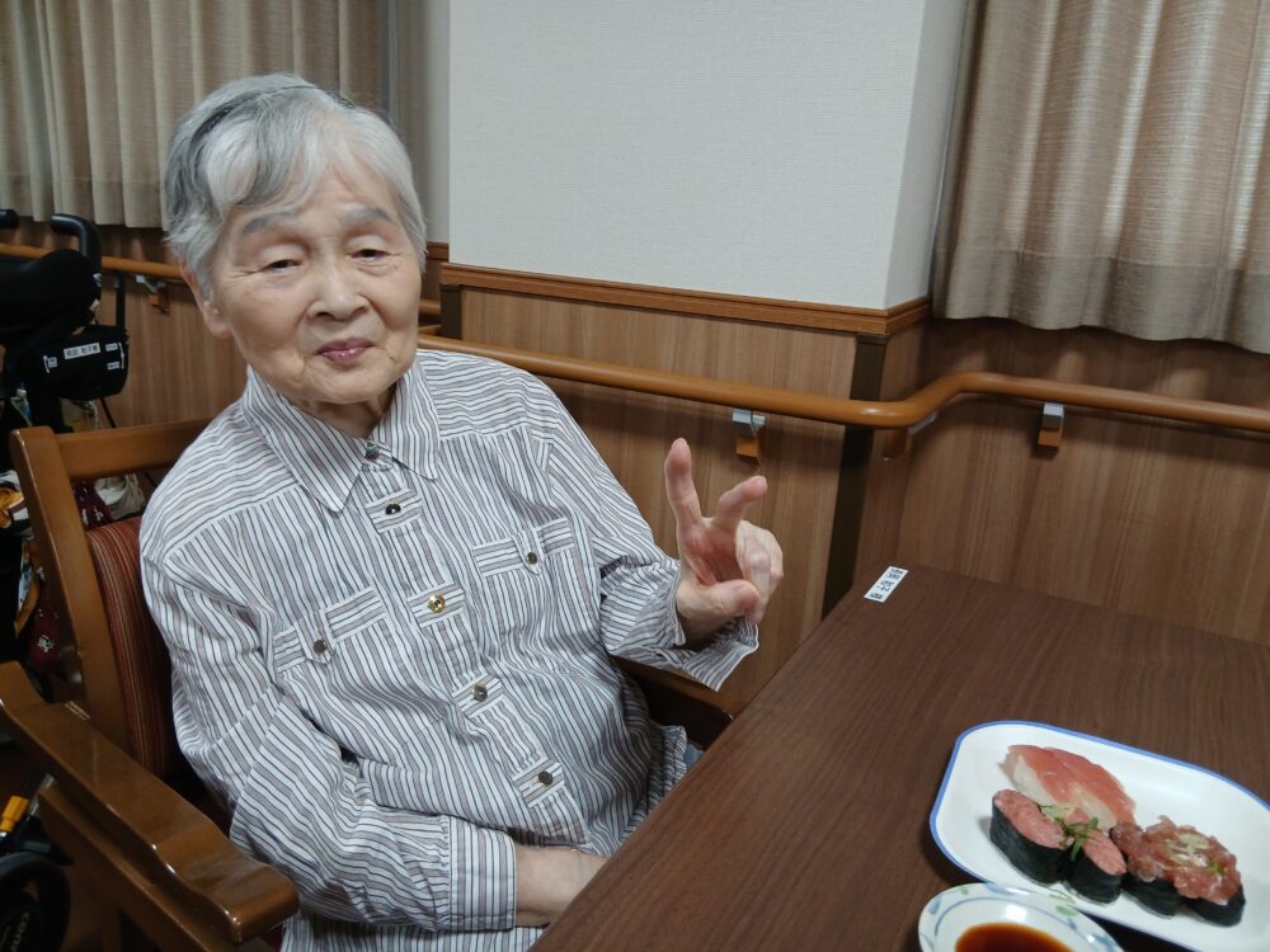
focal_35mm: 26
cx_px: 635
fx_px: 954
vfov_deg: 53.1
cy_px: 476
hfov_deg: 67.3
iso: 160
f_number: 1.8
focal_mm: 3.86
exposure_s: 1/50
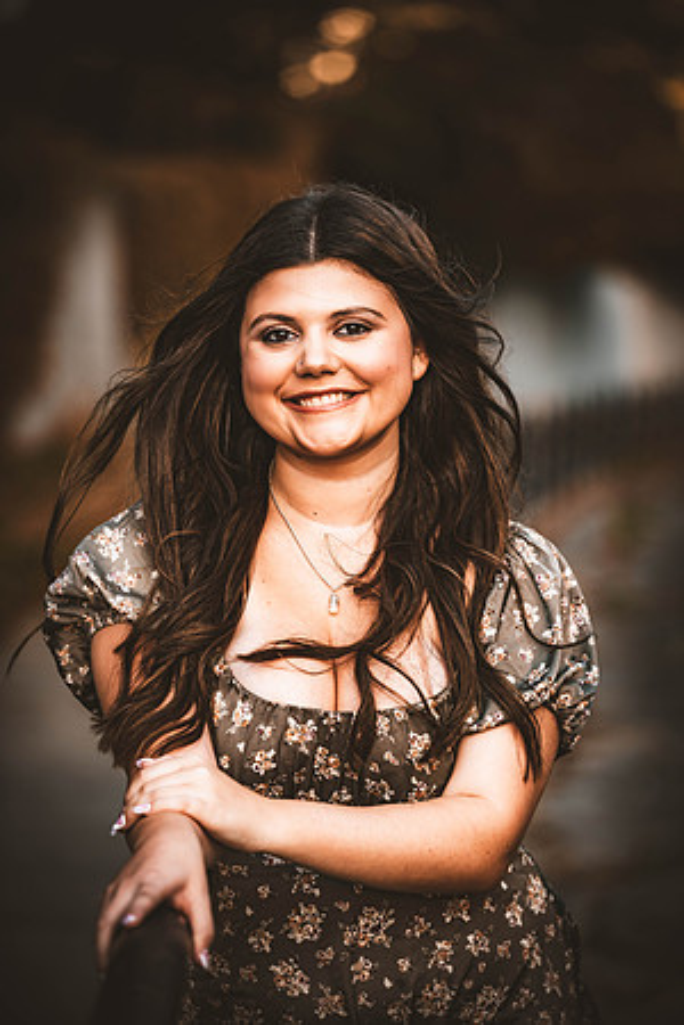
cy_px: 512
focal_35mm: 125
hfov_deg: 11.0
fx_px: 3562
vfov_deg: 16.4
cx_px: 342
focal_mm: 125
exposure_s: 1/400
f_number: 2.8
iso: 400
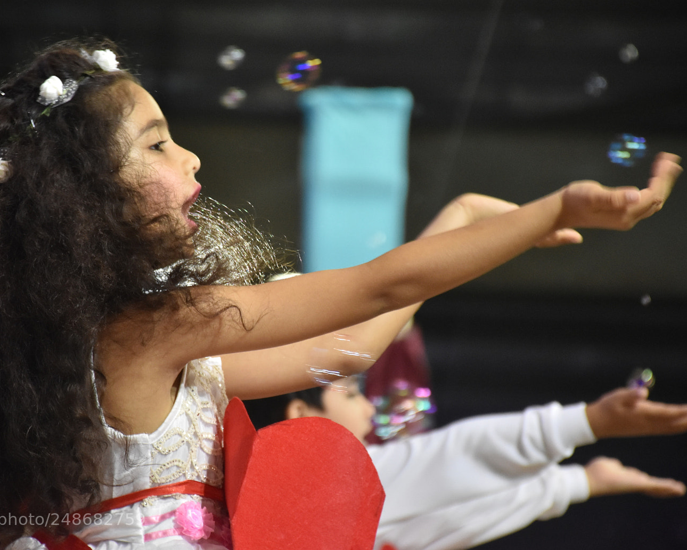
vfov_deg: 6.8
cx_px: 292
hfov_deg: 8.5
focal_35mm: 227
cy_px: 277
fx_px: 4615
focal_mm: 130
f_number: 5.6
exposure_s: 1/60
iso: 1600
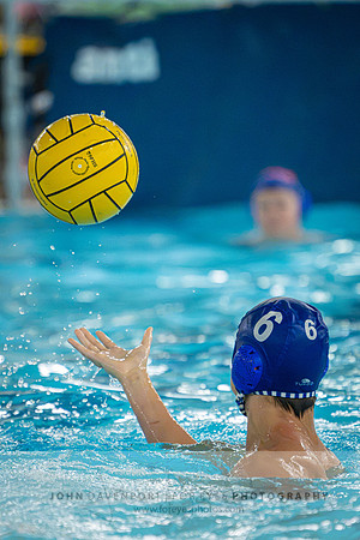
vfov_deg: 4.4
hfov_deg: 2.9
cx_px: 180
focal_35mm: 469
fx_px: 7035
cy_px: 302
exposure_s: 1/1000
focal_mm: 280
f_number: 4
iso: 18000
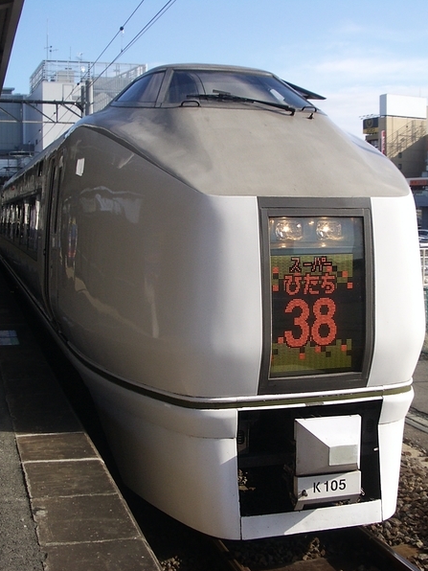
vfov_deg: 40.4
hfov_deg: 30.9
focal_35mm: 47
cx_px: 208
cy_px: 286
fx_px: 775
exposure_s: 1/320
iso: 80
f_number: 4.3
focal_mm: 5.8
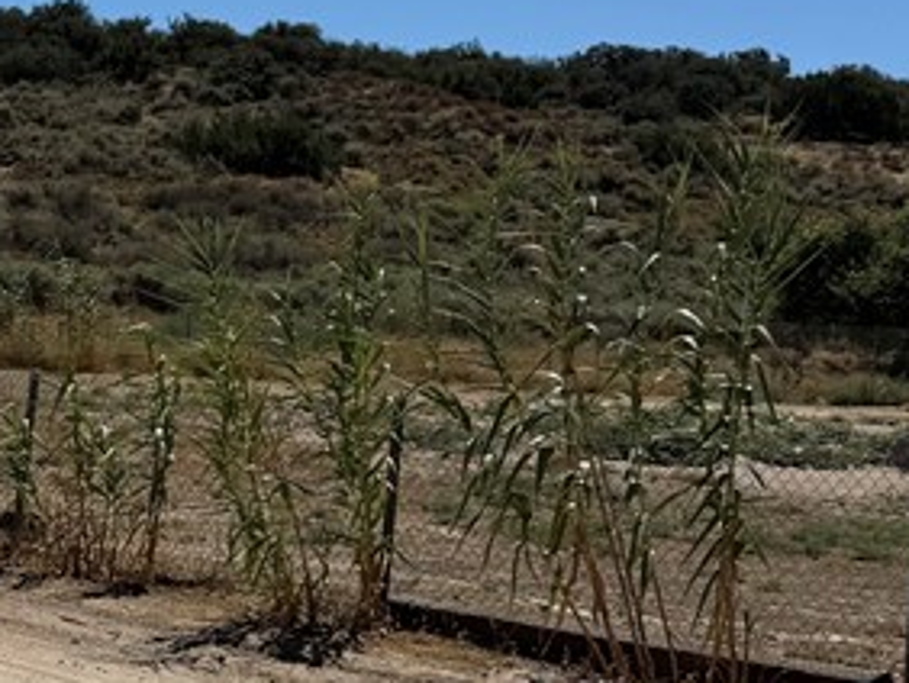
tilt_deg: -3.0
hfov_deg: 18.1
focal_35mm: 87
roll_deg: -3.6
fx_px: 2287
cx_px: -703
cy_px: 367
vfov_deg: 17.0
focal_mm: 6.76
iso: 80
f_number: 1.78
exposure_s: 1/8130
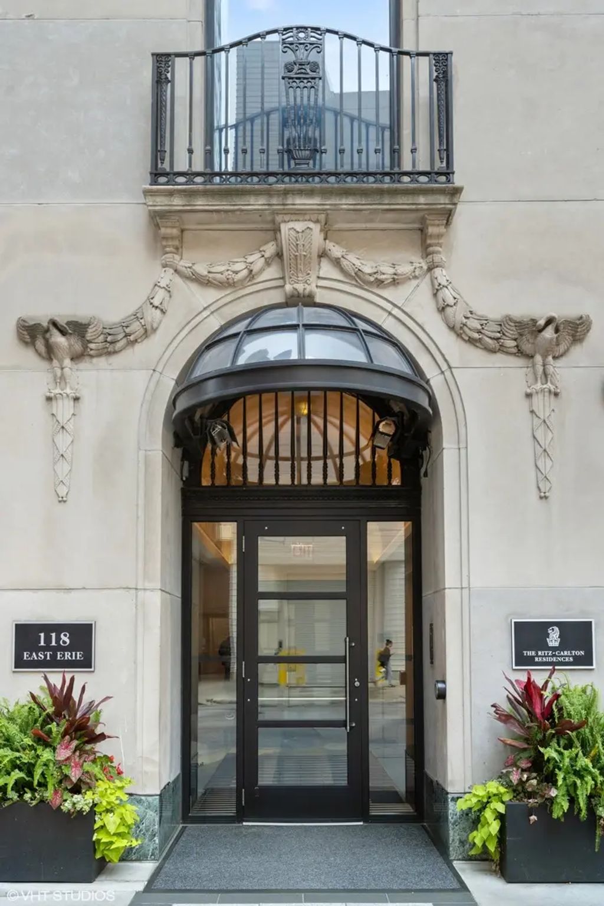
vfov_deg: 60.3
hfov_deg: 42.3
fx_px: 780
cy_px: 453
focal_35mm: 31
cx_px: 302
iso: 320
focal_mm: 31
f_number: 8
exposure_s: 1/40
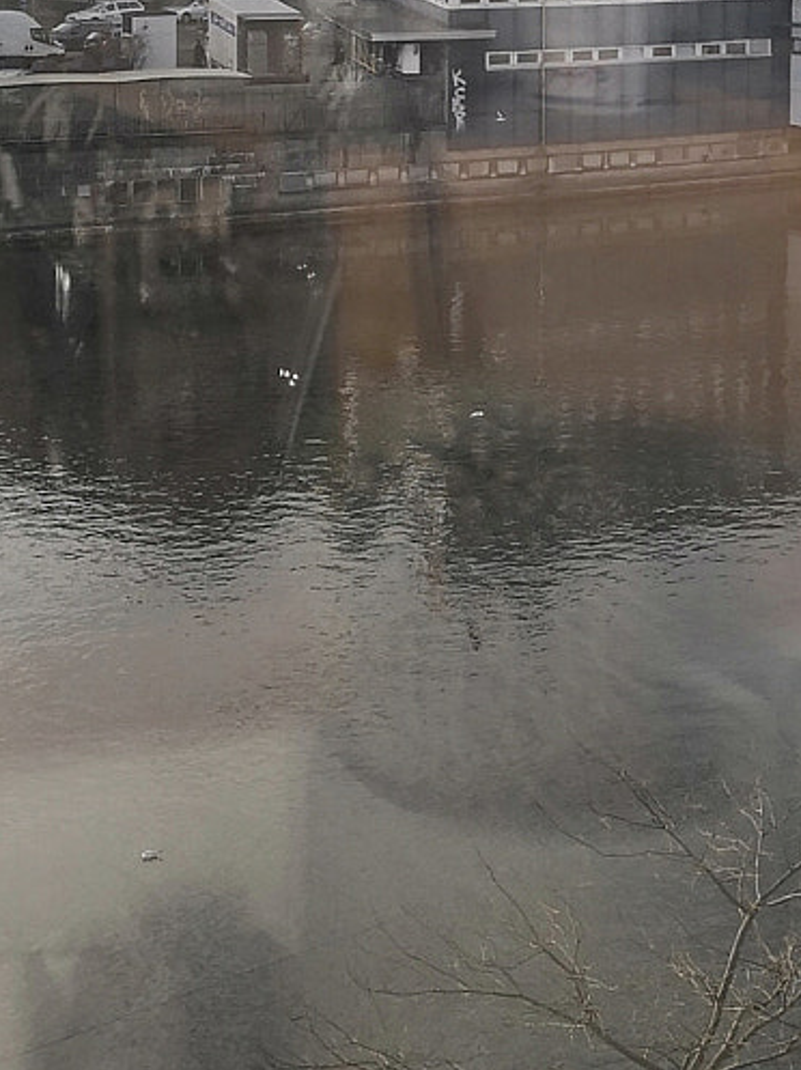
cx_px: 978
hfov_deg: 16.2
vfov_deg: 21.6
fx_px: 2688
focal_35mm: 87
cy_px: -28
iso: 50
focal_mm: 3.95
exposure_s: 1/799
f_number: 1.6
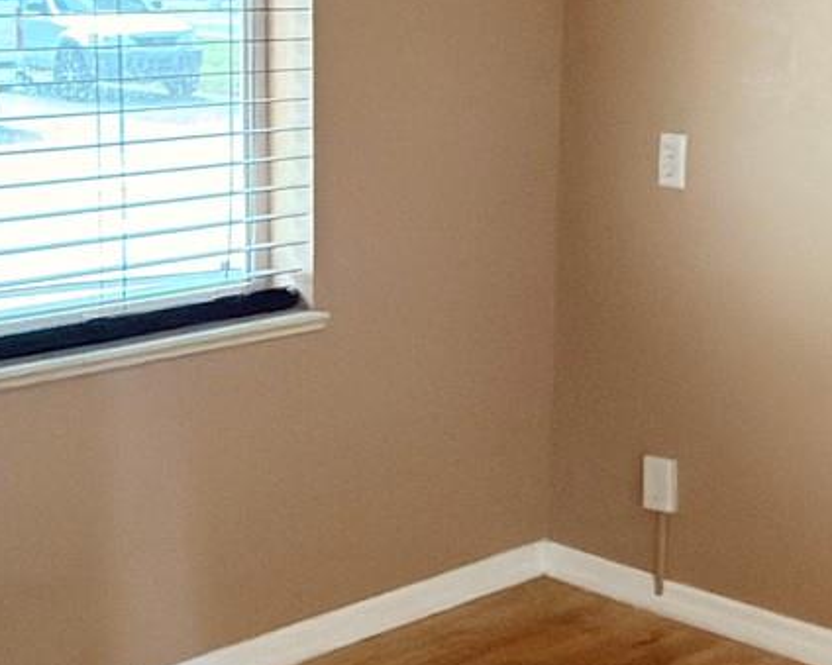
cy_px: 380
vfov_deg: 21.8
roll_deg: -0.3
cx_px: 396
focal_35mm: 70
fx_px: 1723
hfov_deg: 27.1
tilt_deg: -13.5
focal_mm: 2.22
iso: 250
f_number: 2.2
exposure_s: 1/30
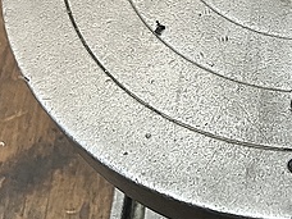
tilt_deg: -56.1
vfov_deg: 19.9
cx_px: 318
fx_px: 616
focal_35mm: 73
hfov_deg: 24.9
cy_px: 38
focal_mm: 5.1
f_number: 1.6
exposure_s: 1/60
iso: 320
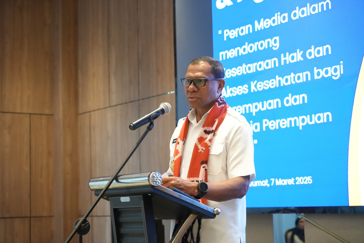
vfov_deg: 19.5
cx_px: 182
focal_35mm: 70
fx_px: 708
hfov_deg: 28.8
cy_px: 122
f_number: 4
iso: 6400
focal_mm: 70
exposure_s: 1/160
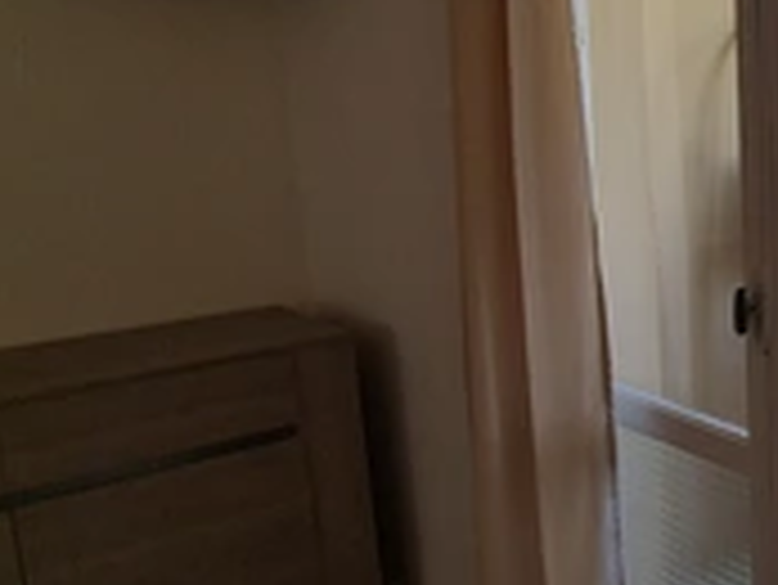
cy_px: 230
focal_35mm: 40
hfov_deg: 32.6
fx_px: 900
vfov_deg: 35.9
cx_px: 1050
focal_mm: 2.2
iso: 50
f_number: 2.2
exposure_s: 1/278
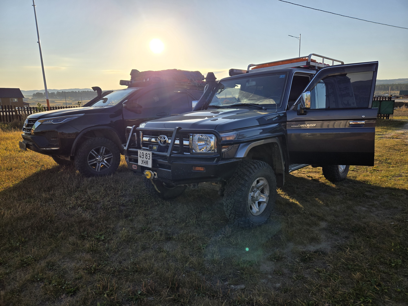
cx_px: 204
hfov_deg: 73.9
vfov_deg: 58.9
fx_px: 271
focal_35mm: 23
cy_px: 153
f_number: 1.8
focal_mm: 5.4
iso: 25
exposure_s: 1/2524
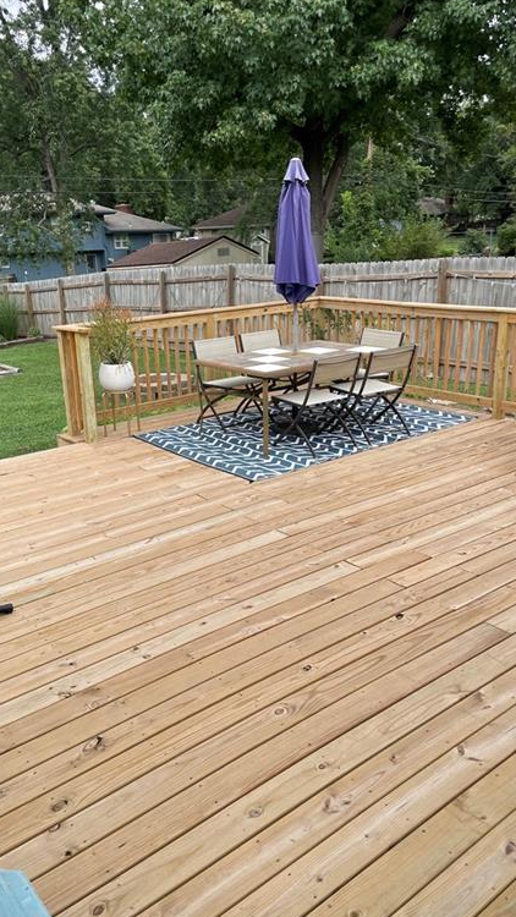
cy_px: 465
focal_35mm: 29
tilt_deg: -17.4
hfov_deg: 40.1
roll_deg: +2.2
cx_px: 223
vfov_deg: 66.1
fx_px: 705
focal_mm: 4.2
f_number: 1.6
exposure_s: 1/1043
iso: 32
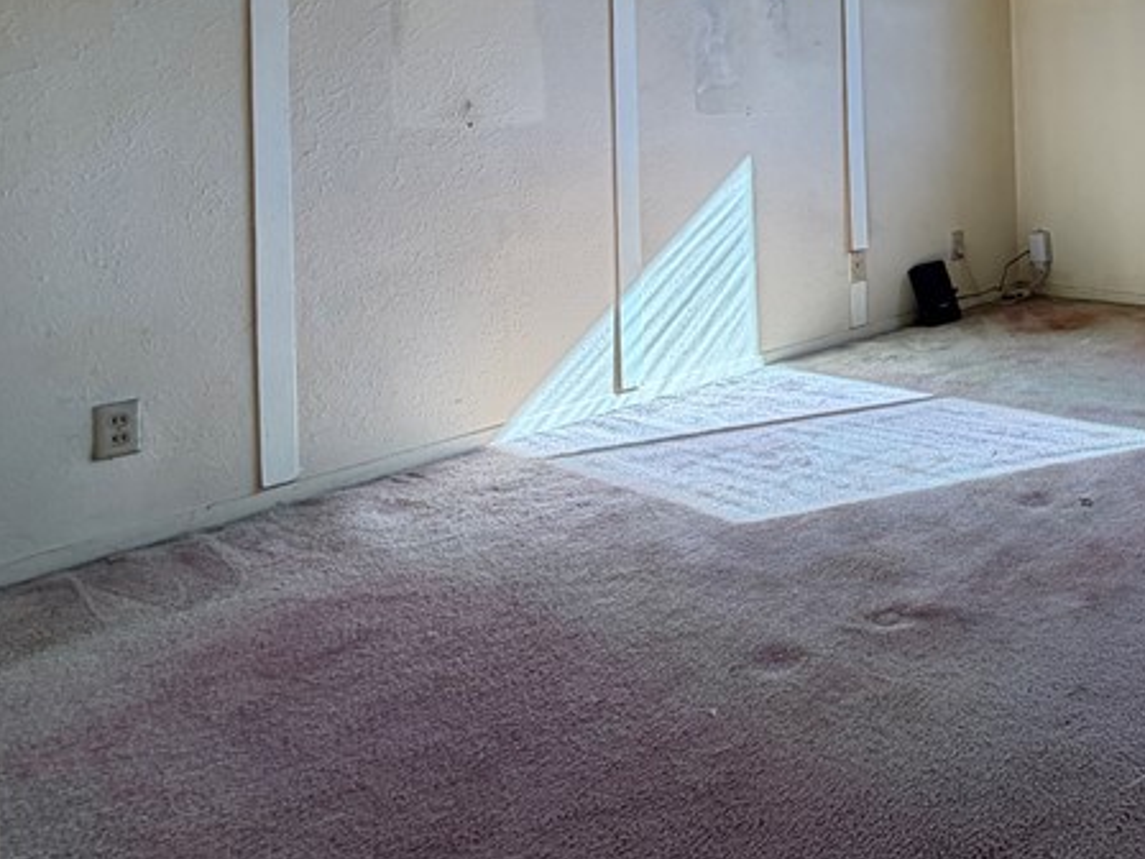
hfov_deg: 43.8
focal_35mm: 32
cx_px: 1257
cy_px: 89
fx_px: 1058
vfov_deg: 40.8
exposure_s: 1/198
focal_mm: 2.22
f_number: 2.2
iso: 64
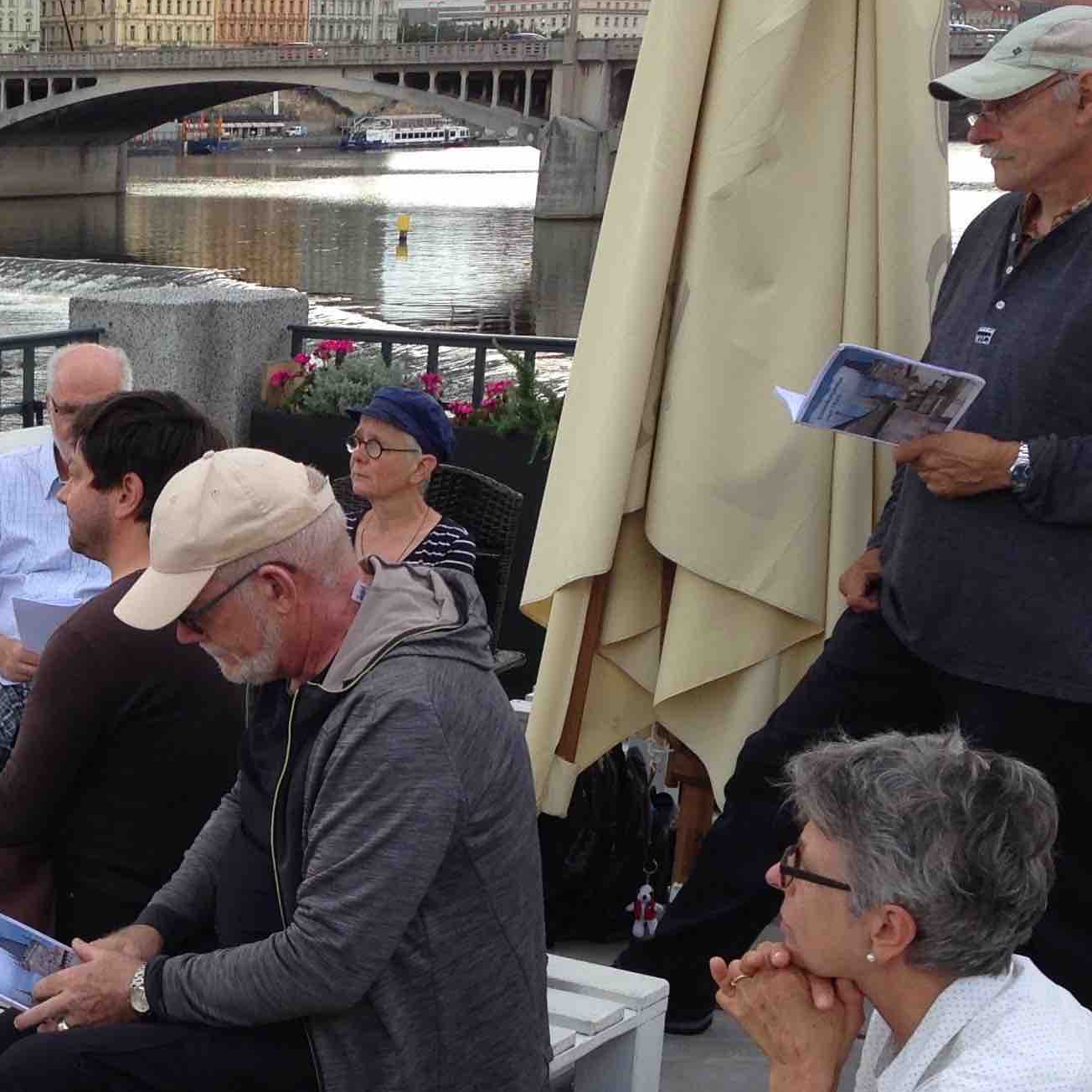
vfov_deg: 23.5
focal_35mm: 73
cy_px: 755
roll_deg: +0.6
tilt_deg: -14.6
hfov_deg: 22.5
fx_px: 2605
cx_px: -67
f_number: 2.4
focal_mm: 4.12
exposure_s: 1/497
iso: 50
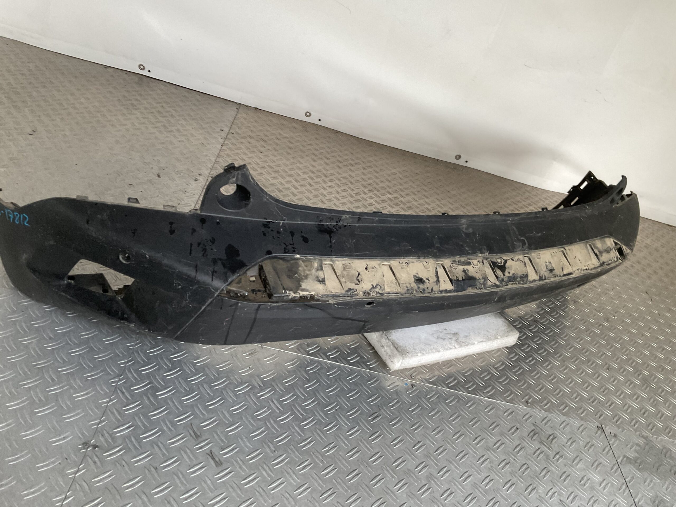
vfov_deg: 48.2
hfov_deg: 61.7
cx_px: 338
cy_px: 254
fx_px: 566
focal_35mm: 29
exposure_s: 1/60
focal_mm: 3
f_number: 1.8
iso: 80
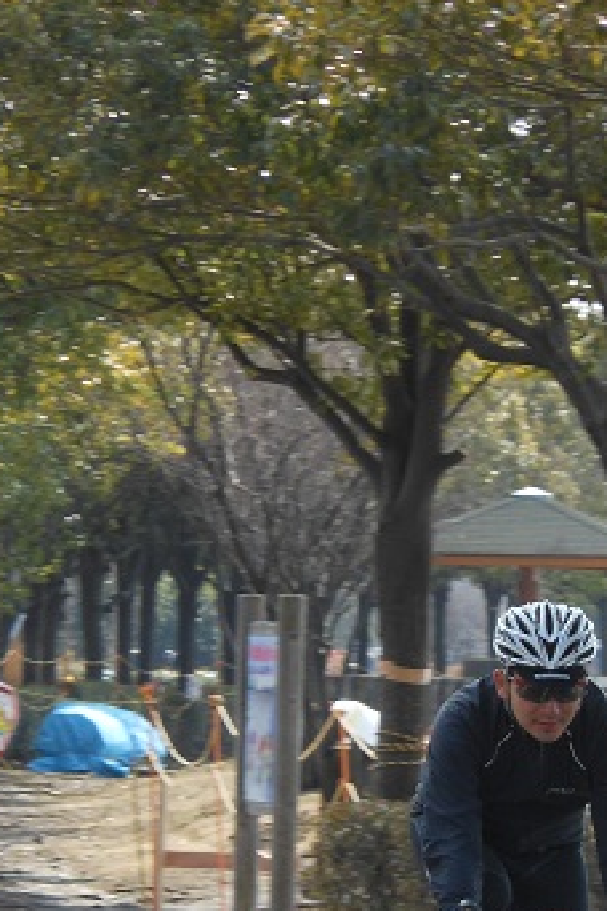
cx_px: 566
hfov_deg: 3.3
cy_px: 719
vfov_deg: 5.0
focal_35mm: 413
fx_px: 10445
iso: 80
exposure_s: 1/160
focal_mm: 35
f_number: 5.6
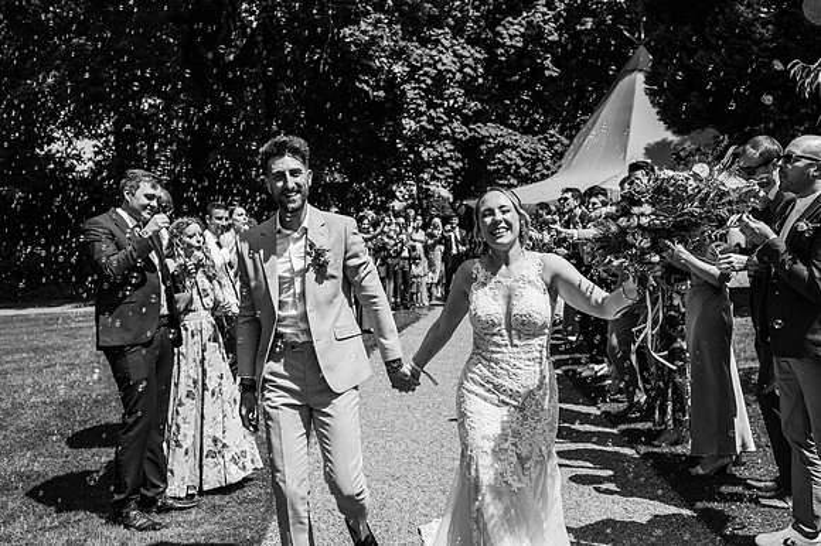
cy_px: 273
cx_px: 410
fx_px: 798
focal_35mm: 35
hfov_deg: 54.5
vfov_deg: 37.8
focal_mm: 35
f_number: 4.5
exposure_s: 1/1000
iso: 100
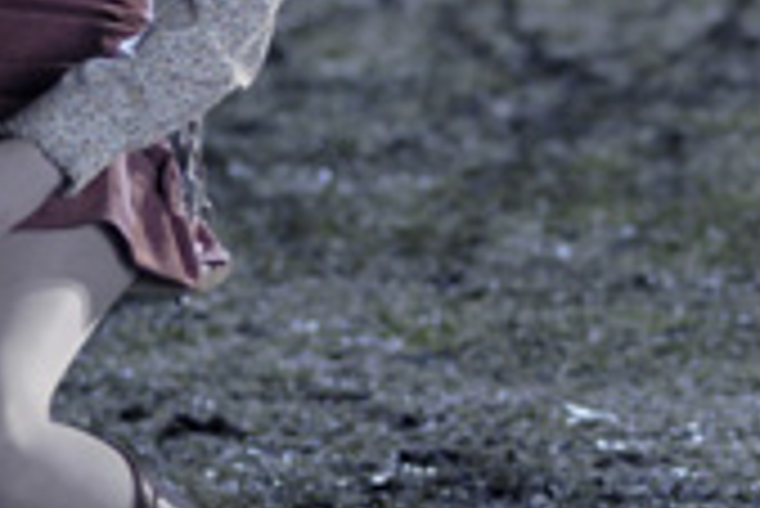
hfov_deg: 4.5
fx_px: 9567
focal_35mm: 453
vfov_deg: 3.0
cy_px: 0
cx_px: 913
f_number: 2.2
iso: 640
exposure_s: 1/160
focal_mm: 85
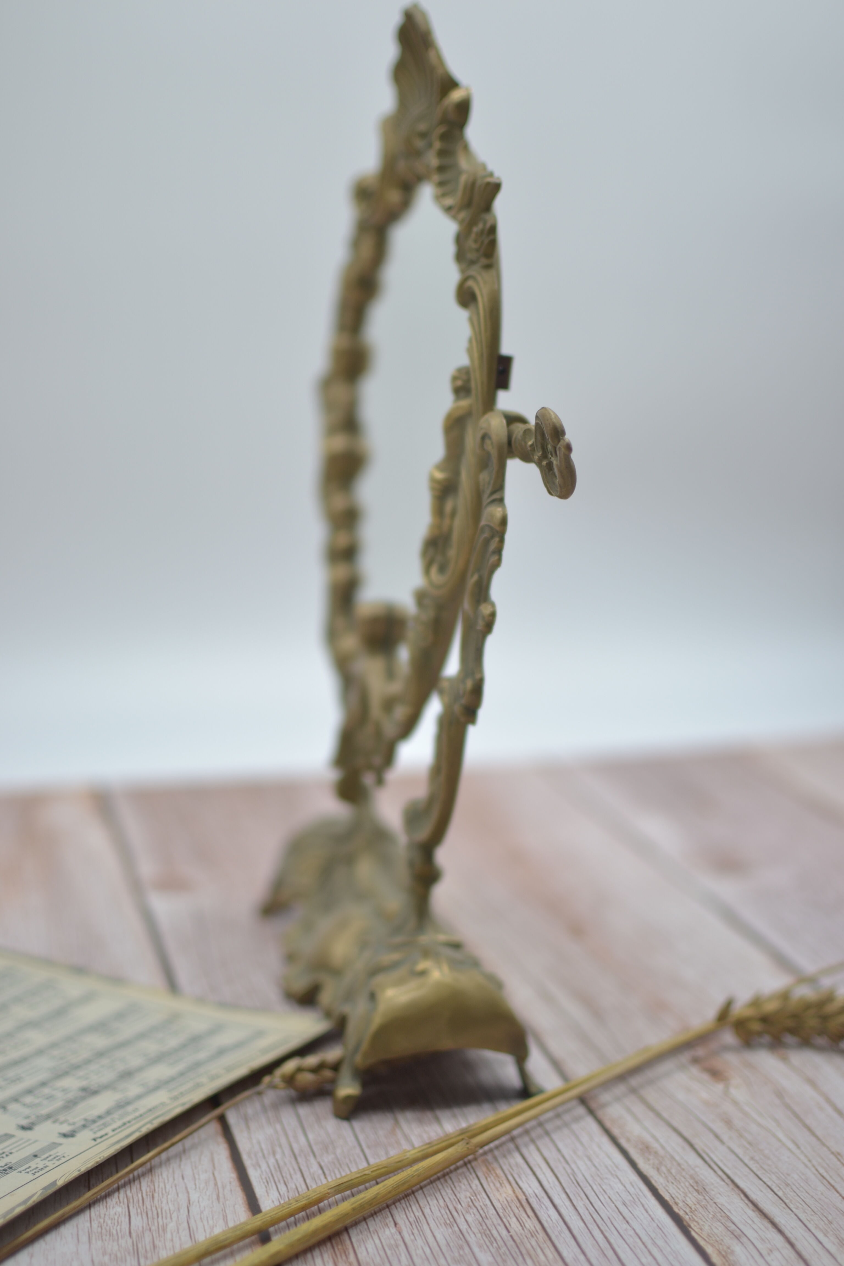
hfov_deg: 25.8
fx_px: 1846
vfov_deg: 37.9
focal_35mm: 52
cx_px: 422
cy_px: 633
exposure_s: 1/500
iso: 100
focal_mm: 35
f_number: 1.8
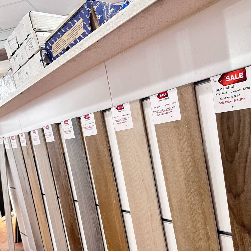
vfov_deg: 51.9
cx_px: 125
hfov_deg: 52.5
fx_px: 254
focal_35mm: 31
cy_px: 158
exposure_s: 1/60
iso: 320
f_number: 1.78
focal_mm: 6.86
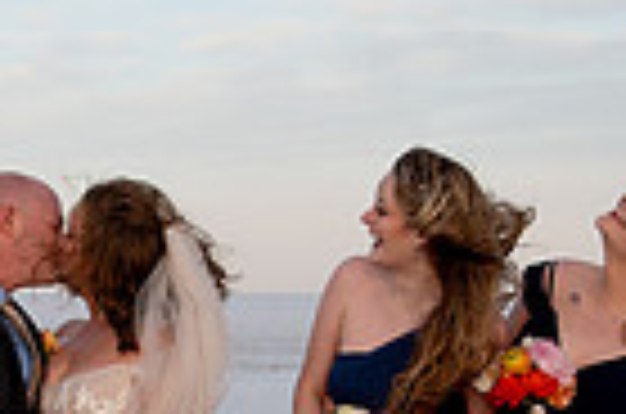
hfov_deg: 12.7
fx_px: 2811
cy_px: 422
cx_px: 132
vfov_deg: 8.4
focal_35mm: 162
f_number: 6.3
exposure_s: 1/320
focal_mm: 32
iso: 200
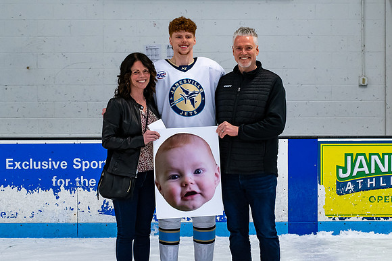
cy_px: 123
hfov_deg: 21.3
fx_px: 1040
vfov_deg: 14.3
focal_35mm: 96
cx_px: 203
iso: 500
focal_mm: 45
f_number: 4.5
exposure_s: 1/250
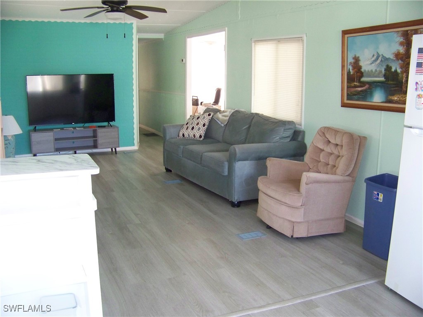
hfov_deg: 51.4
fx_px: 440
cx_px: 212
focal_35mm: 36
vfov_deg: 39.7
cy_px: 158
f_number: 2.8
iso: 250
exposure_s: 1/30
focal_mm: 5.85
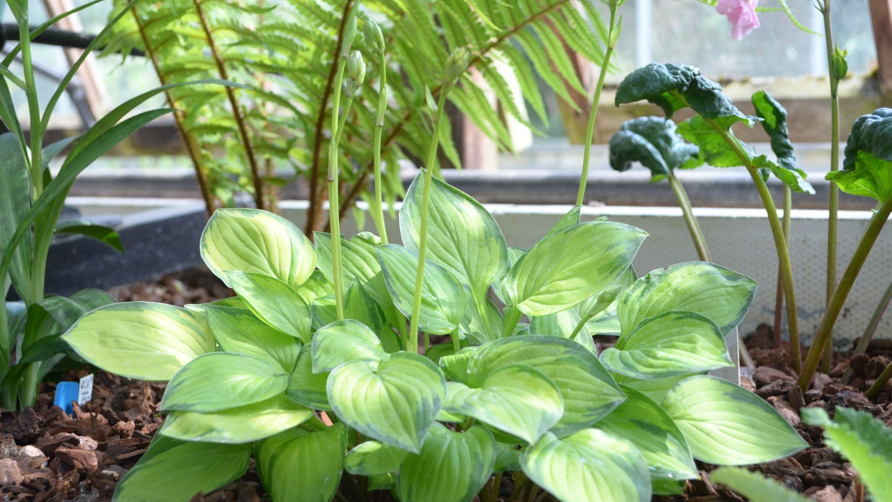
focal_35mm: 56
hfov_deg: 37.5
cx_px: 445
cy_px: 245
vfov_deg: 21.6
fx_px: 1313
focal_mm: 35
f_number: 5
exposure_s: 1/200
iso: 400
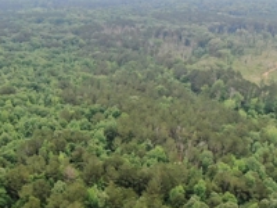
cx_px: 39
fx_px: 384
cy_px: 133
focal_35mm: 48
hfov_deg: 37.6
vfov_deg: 30.1
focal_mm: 4.39
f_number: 2.8
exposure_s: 1/320
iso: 100
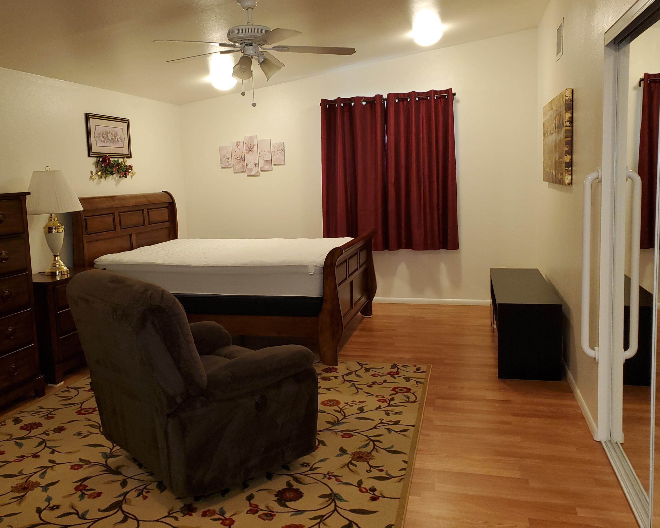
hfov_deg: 58.7
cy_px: 236
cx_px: 302
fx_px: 586
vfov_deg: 48.4
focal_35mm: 30
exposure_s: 1/24
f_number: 2.4
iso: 100
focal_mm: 4.3
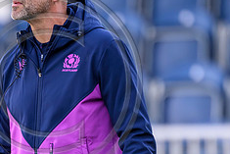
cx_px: 41
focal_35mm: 1382
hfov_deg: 1.5
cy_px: 82
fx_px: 8835
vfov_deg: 1.0
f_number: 4
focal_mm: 560
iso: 1000
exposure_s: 1/640
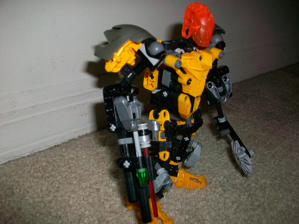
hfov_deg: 56.8
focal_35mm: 32
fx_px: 276
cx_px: 150
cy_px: 112
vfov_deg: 44.2
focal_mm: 5.7
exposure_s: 1/60
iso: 120
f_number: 2.8
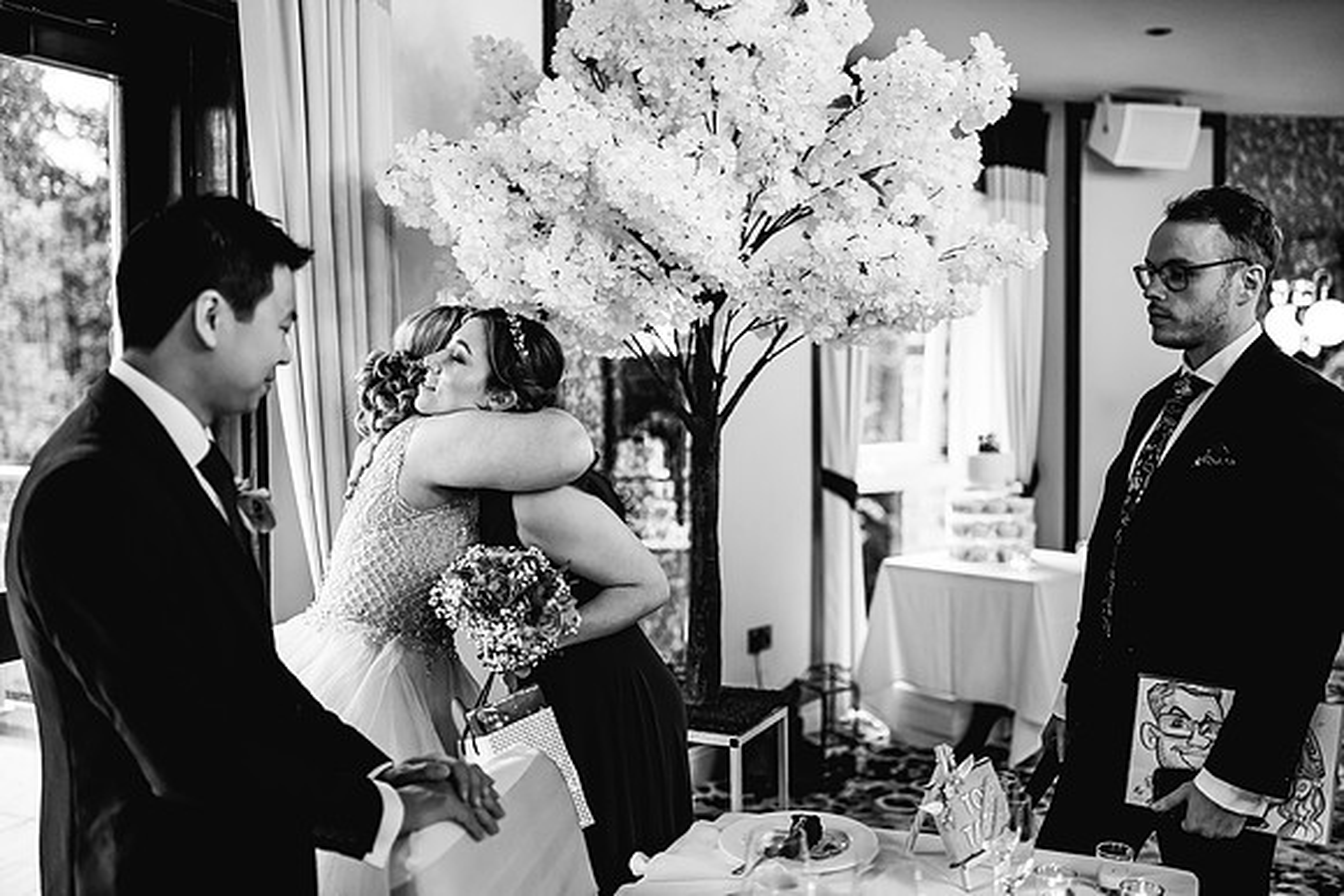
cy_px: 448
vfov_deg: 37.8
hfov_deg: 54.3
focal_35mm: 35
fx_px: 1310
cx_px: 672
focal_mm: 35
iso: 1000
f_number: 1.4
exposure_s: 1/250
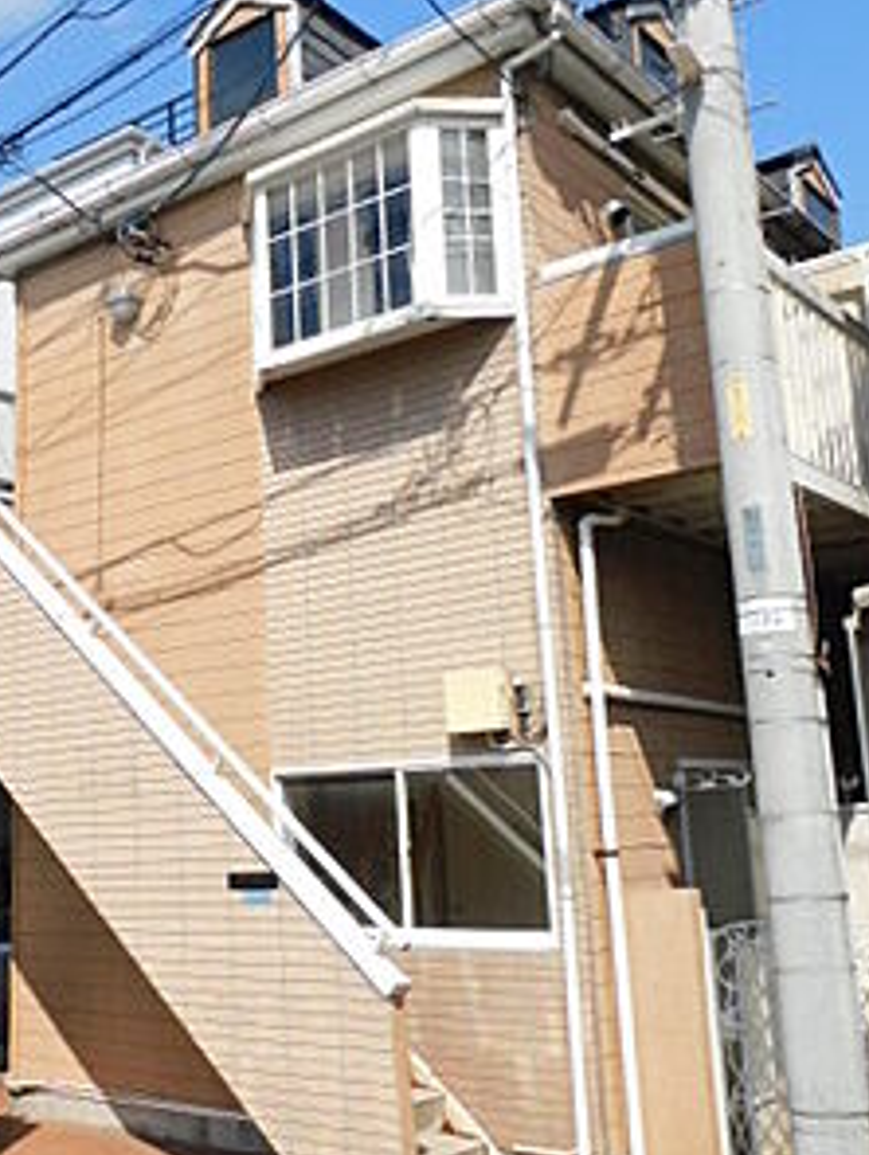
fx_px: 1303
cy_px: 544
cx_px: 270
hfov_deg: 36.4
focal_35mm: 39
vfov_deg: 47.8
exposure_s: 1/1600
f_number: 3.3
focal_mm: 4.3
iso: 125
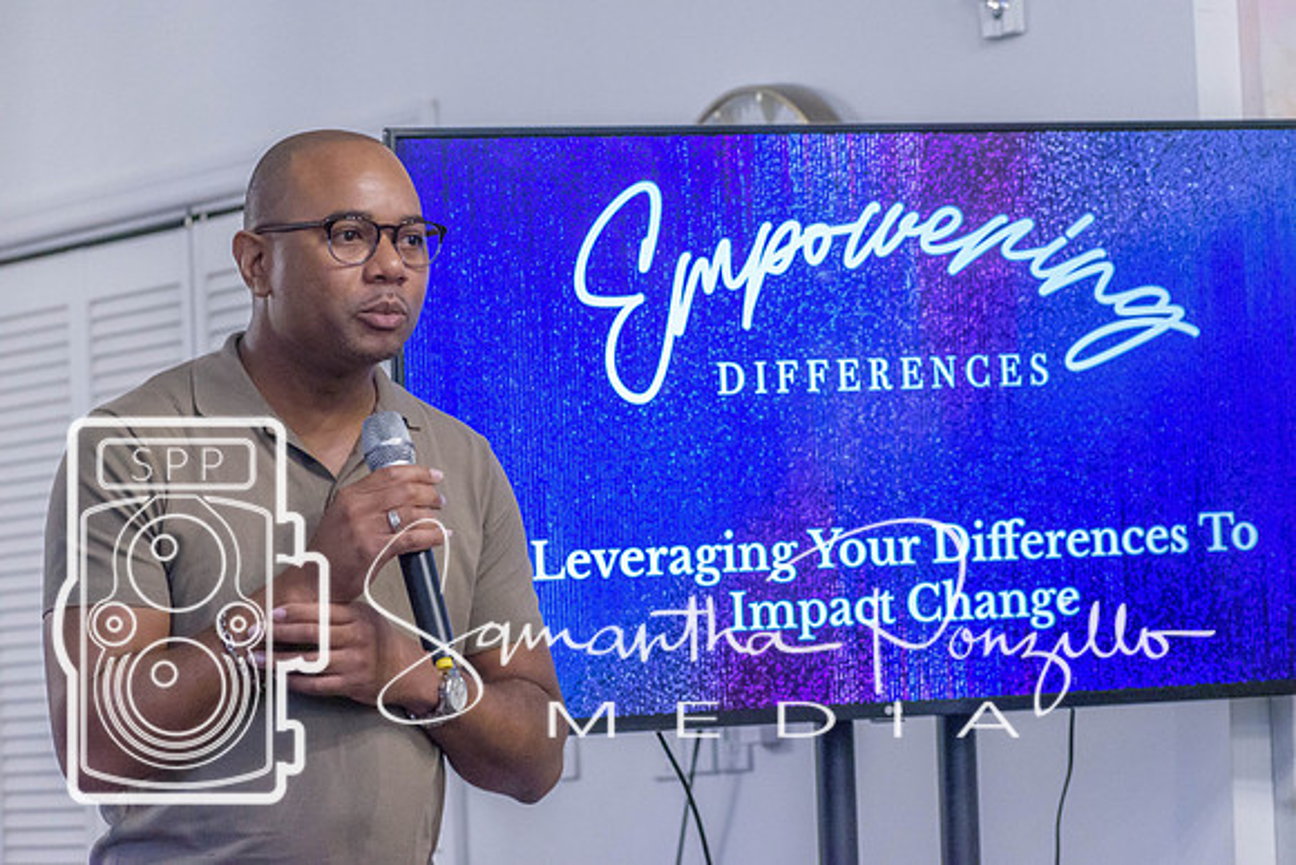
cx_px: 648
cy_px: 432
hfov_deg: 13.0
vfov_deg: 8.7
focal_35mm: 158
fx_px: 5671
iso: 2200
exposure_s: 1/125
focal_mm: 105
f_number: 4.8
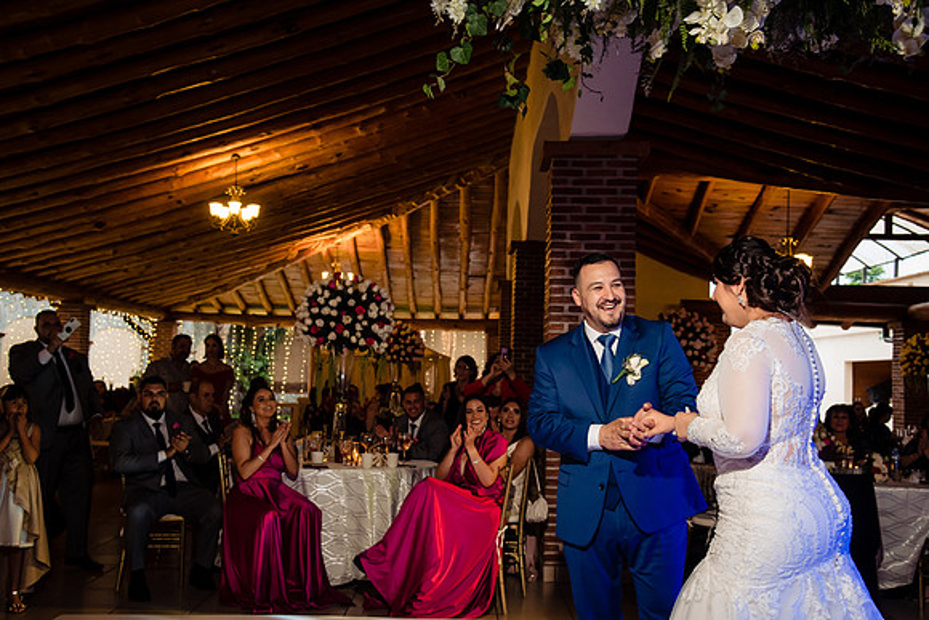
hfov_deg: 48.4
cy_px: 310
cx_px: 464
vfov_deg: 33.4
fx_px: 1032
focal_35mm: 40
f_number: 6.3
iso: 2000
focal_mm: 40
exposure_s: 1/100
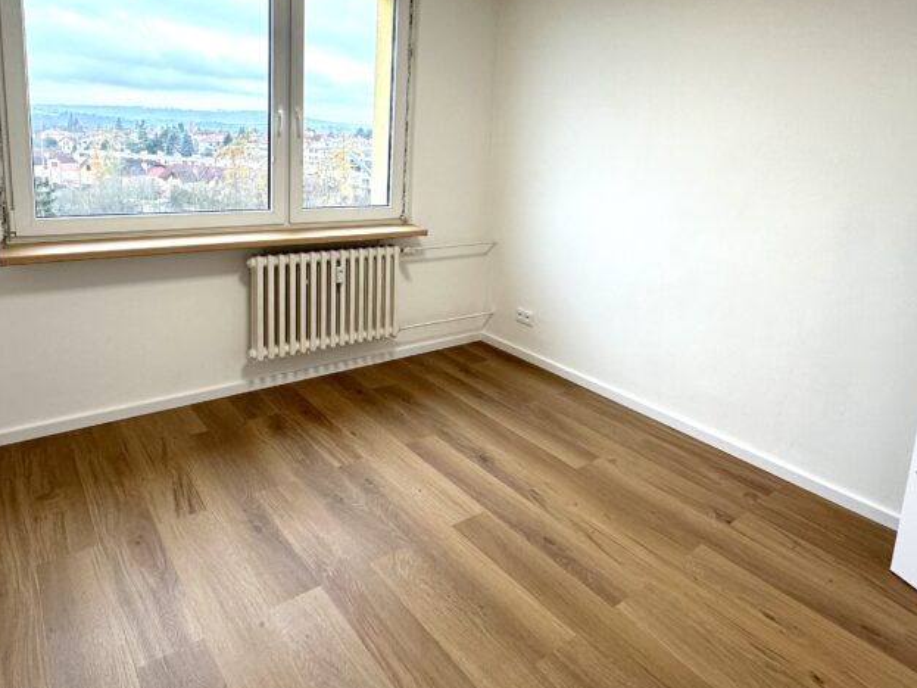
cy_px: 239
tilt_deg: -9.8
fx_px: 609
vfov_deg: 57.8
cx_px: 458
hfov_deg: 73.9
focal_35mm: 23
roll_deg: -3.2
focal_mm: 2.22
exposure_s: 1/100
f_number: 2.2
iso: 100
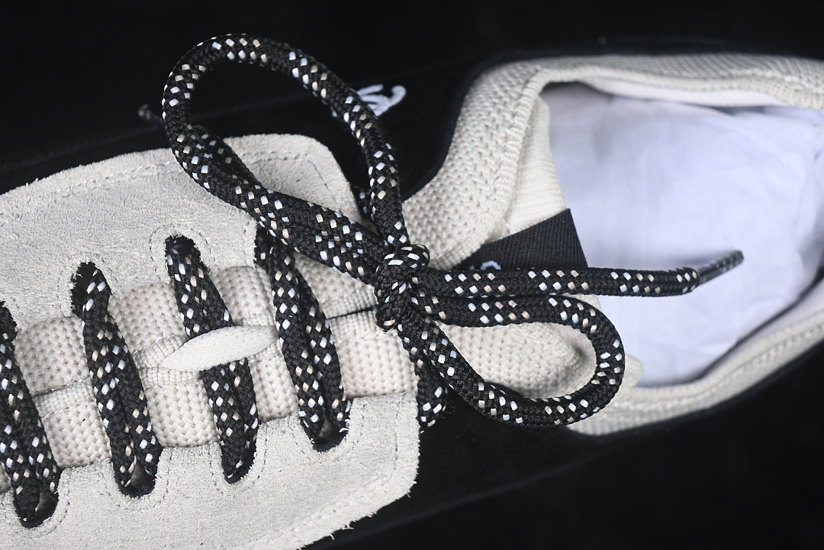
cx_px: 412
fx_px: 1717
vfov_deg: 18.2
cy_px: 275
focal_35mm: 75
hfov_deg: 27.0
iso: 160
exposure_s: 1/60
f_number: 6.3
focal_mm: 50
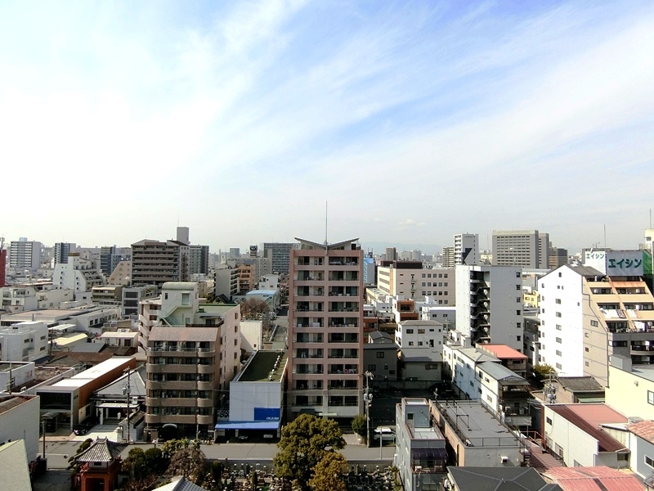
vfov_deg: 68.7
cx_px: 327
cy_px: 246
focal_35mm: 19
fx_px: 359
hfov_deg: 84.7
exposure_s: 1/1000
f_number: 6.9
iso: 320
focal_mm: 4.06
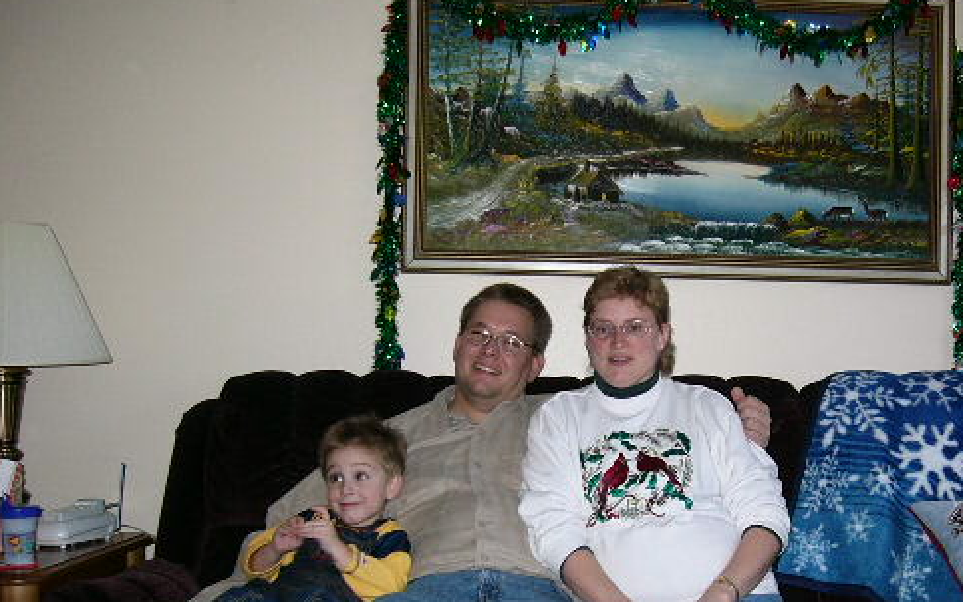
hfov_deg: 40.6
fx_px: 1286
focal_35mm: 49
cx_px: 629
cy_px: 433
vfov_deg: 26.1
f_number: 2.8
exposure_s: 1/60
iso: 100
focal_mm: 5.8
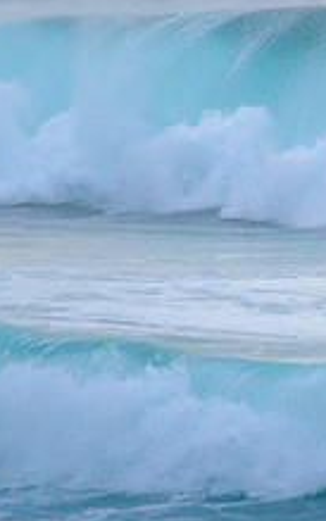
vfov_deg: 1.3
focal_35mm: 1654
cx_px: 572
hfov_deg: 0.8
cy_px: 77
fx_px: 23497
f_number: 5.6
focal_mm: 500
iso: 1600
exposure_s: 1/2000
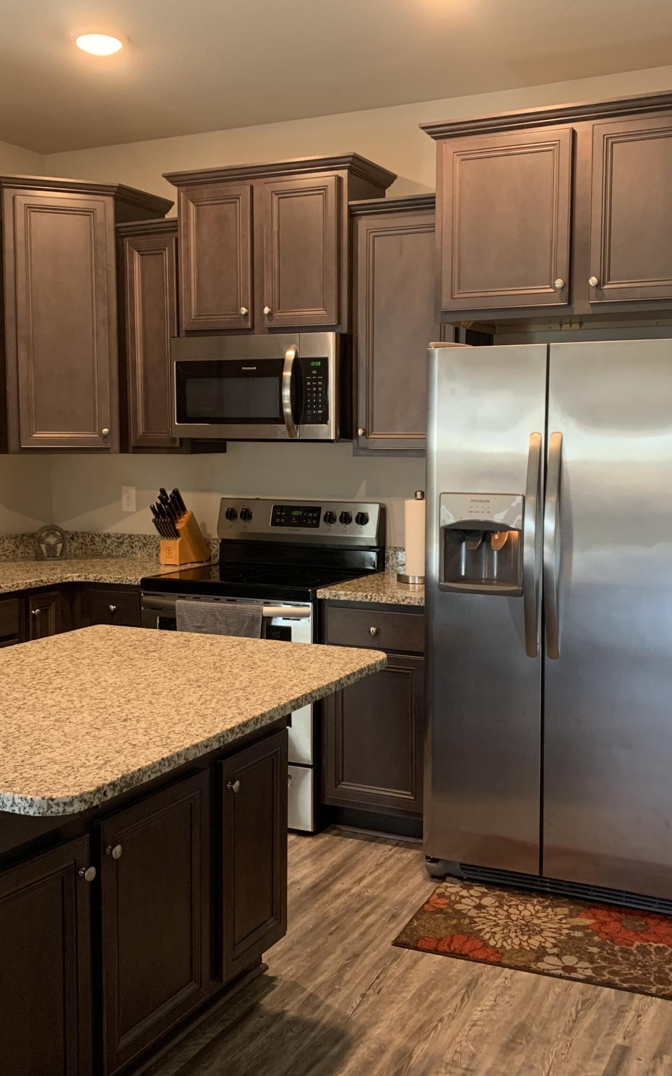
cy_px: 537
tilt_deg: -5.6
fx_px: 1084
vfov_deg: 52.7
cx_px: 358
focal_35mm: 37
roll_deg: +0.0
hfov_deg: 34.4
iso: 200
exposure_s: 1/60
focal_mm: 4.25
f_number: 1.8
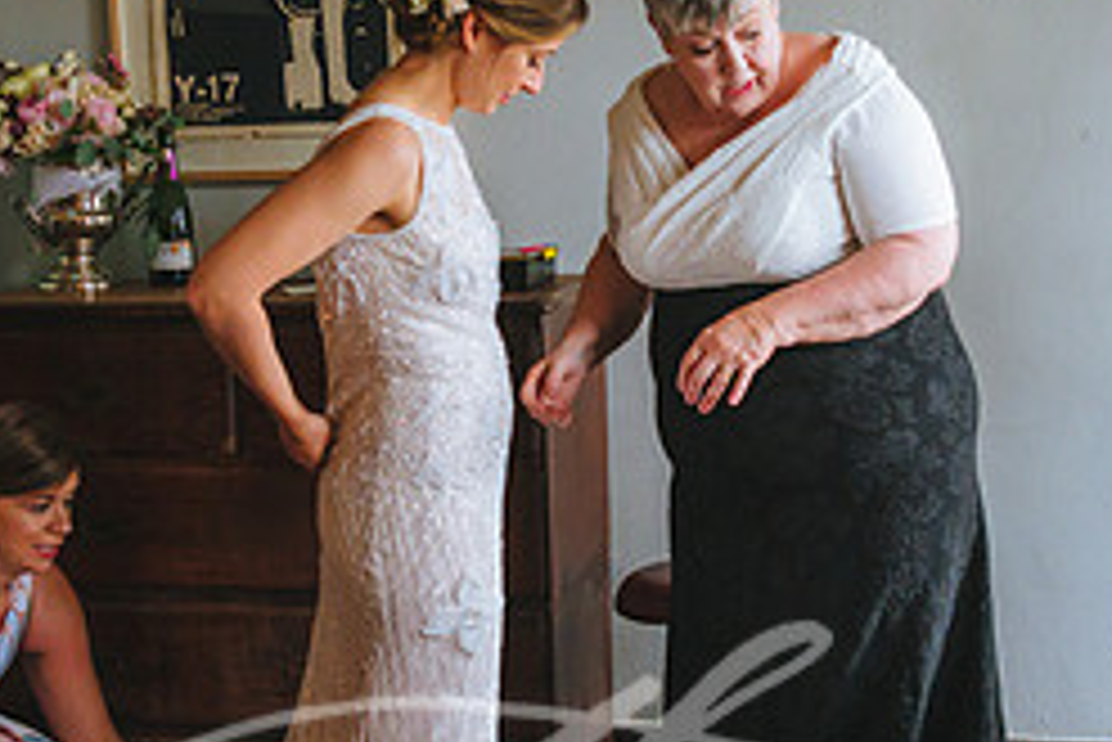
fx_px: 2102
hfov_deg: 29.6
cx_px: 572
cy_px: 369
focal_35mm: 68
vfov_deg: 20.0
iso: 6400
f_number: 2.8
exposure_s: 1/1250
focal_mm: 29
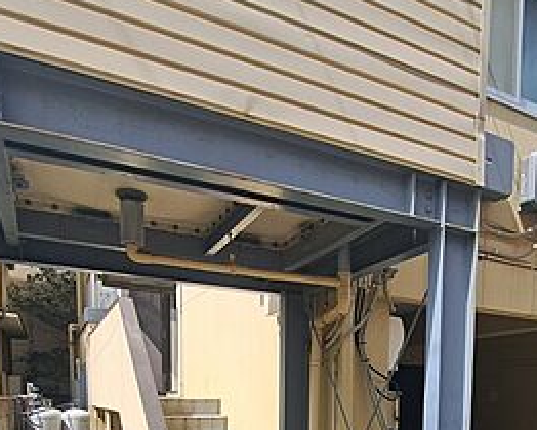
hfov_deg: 56.5
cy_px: 453
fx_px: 493
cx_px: 334
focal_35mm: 31
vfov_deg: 40.0
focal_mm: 1.74
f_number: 2.2
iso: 50
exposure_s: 1/767
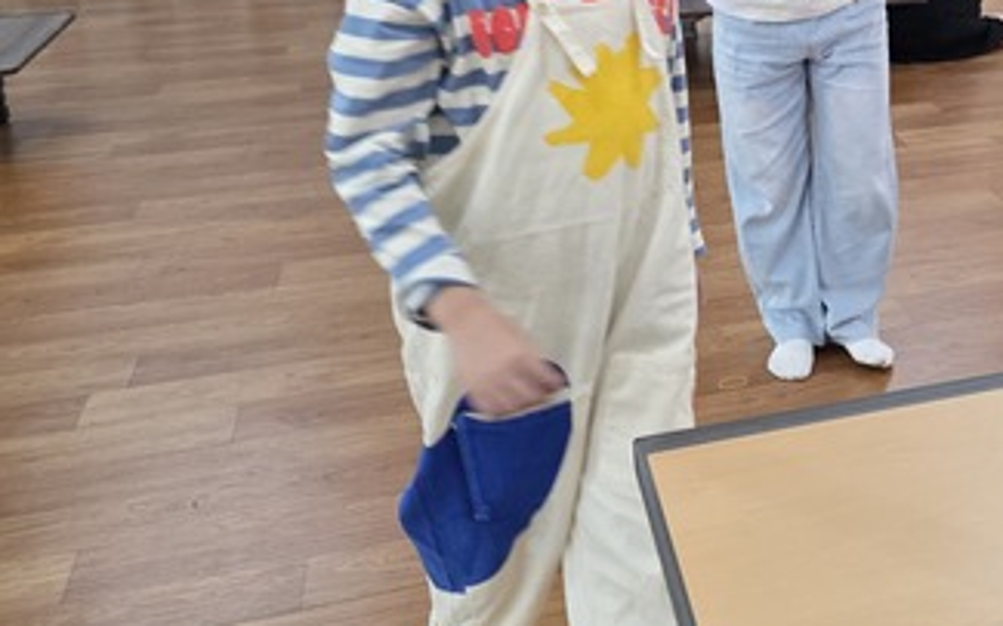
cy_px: 59
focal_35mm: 50
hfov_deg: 36.7
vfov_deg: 25.0
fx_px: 1367
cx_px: 977
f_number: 1.7
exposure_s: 1/120
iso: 250
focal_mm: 6.3
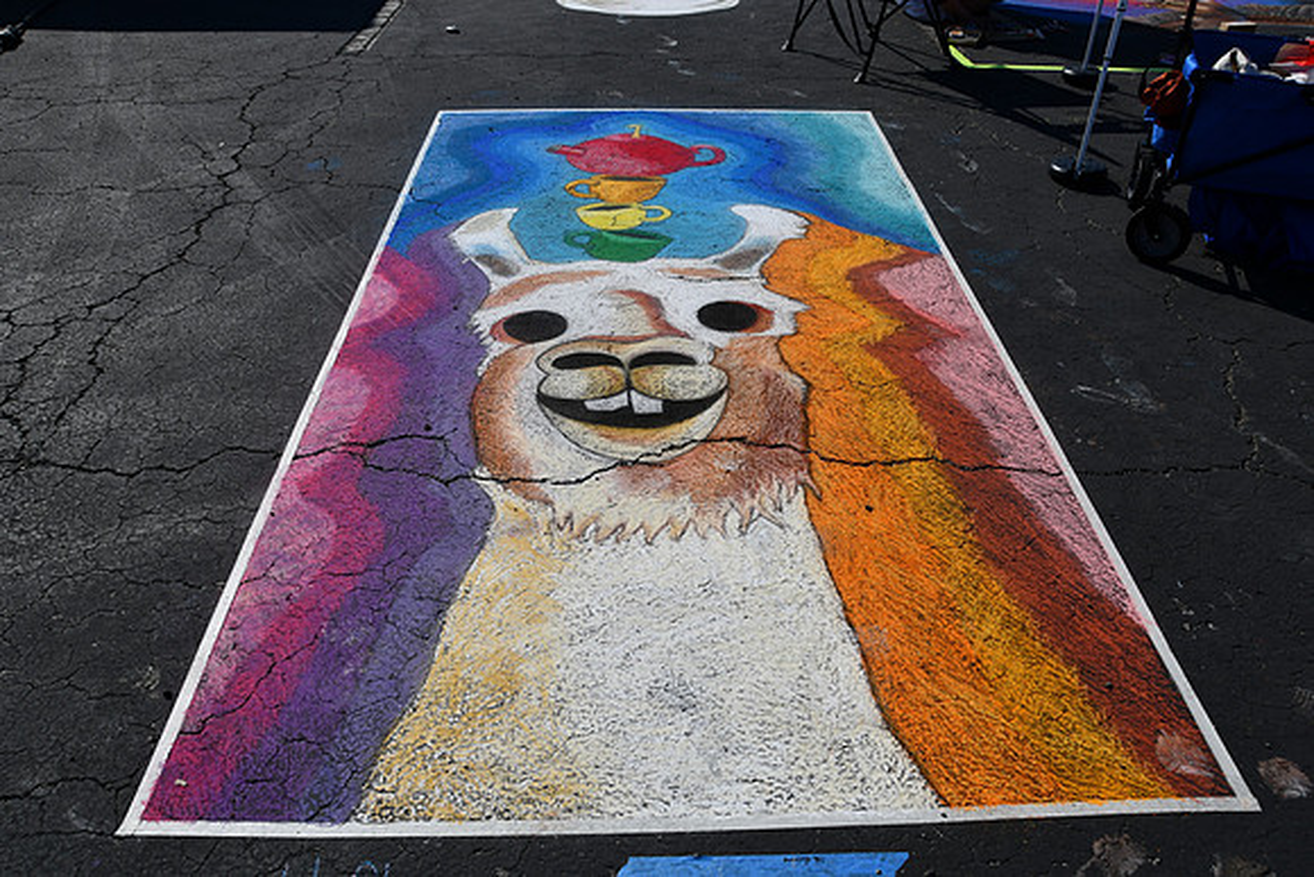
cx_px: 657
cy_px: 438
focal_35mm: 27
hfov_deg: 67.4
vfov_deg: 48.0
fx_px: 986
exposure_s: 1/500
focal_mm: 18
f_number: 11
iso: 100
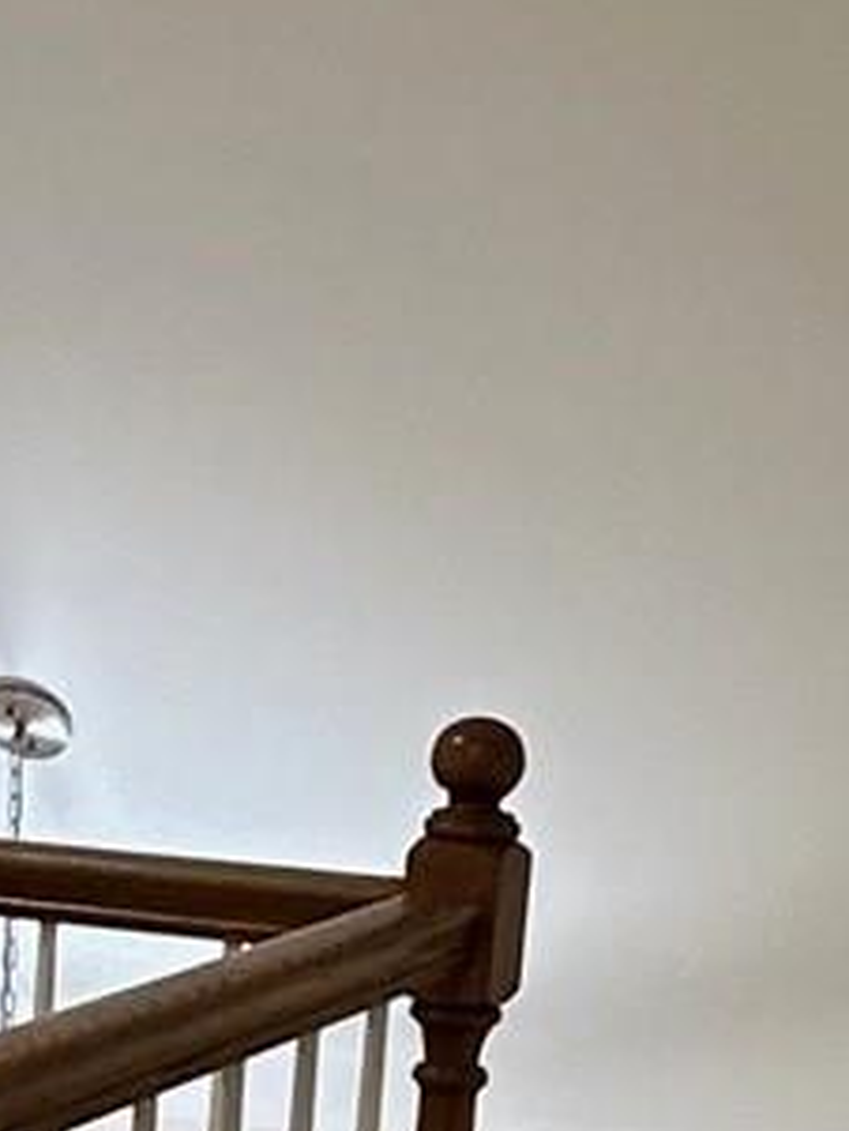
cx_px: -229
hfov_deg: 13.4
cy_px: 1398
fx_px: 3497
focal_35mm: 107
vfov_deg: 17.4
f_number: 2.2
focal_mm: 2.22
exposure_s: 1/60
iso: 160
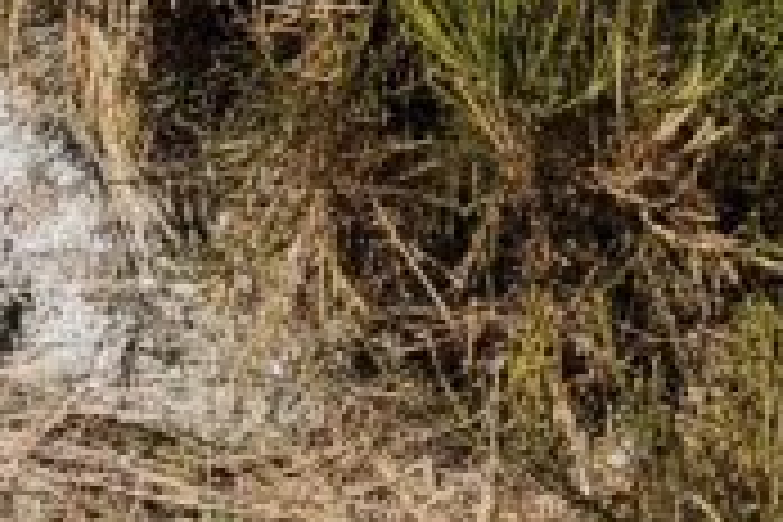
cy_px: -918
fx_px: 3067
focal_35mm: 141
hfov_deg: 12.4
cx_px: -900
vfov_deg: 8.5
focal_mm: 6.57
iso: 50
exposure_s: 1/3805
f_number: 1.6
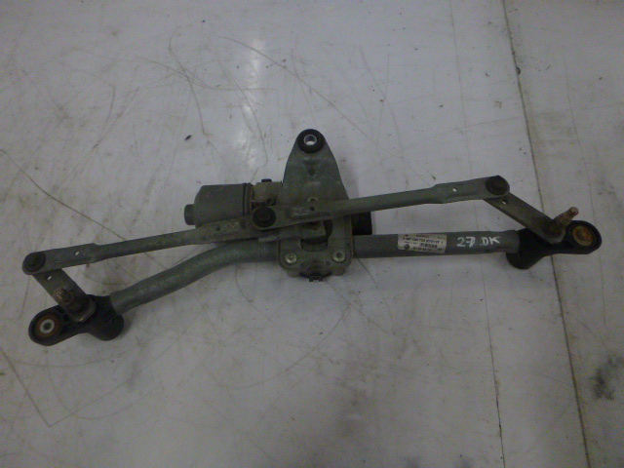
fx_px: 451
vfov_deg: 54.9
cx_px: 312
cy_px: 234
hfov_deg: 69.4
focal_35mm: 25
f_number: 3.9
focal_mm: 4.5
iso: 400
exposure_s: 1/40
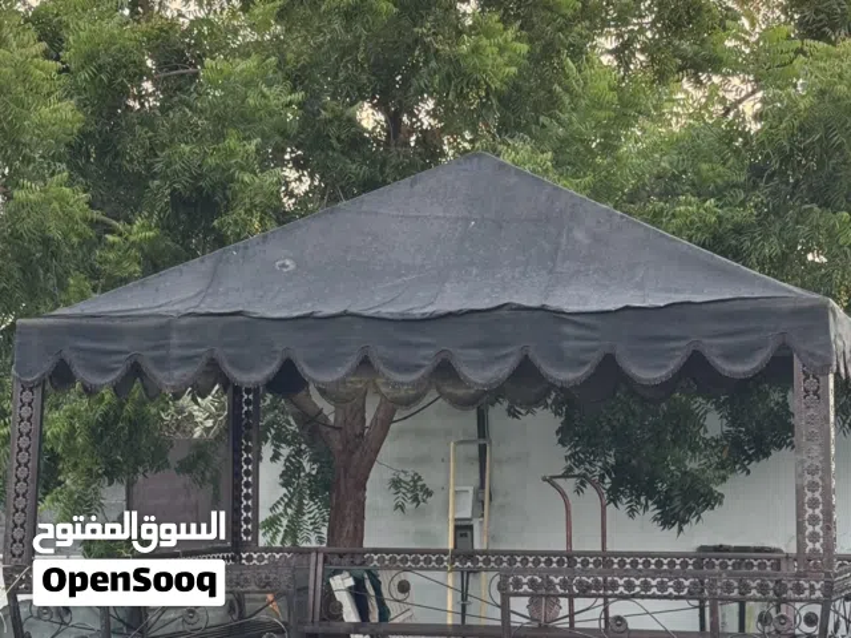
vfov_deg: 30.3
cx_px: 426
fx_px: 1180
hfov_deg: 39.7
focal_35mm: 48
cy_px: 319
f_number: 1.78
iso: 80
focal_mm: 6.76
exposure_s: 1/100
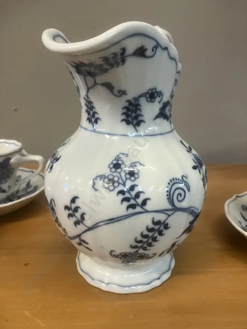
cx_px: 124
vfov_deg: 63.4
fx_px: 266
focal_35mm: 28
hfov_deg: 49.7
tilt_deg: -14.6
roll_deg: -0.8
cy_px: 164
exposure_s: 1/50
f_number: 1.8
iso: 160
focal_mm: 3.99
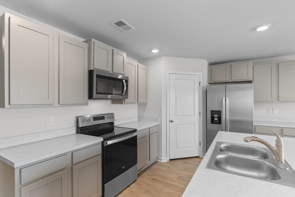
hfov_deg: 93.3
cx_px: 148
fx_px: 139
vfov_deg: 70.4
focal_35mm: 17
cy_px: 98
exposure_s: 1.3
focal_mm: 11.5
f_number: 5.6
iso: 100
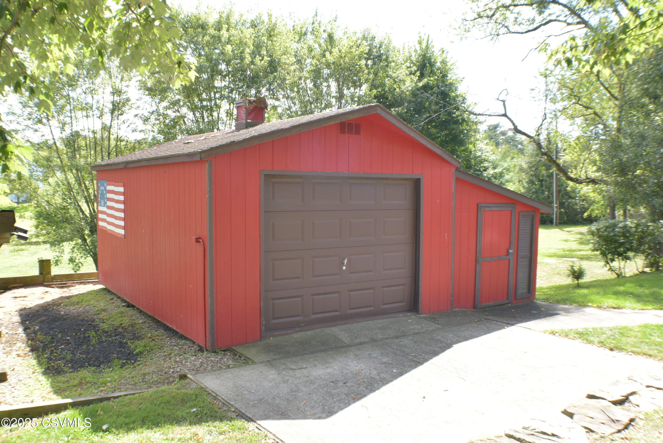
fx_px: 774
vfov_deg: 31.9
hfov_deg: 46.4
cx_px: 332
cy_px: 222
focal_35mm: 42
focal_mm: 28
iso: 450
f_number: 16
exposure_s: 1/50
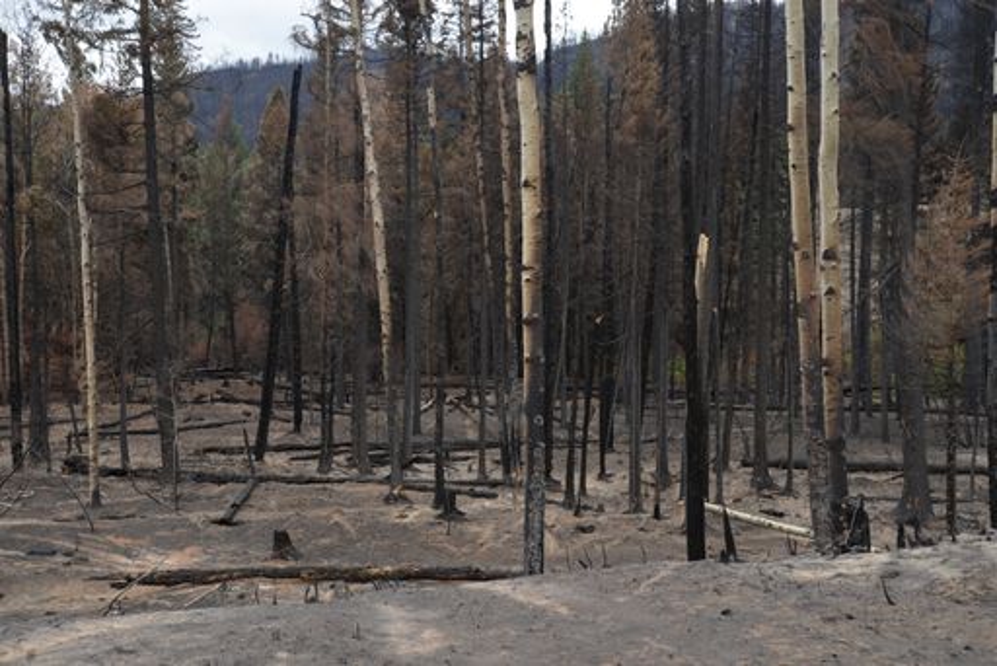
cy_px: 333
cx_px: 498
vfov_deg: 33.4
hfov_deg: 48.4
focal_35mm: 40
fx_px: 1108
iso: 200
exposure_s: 1/200
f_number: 7.1
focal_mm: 40
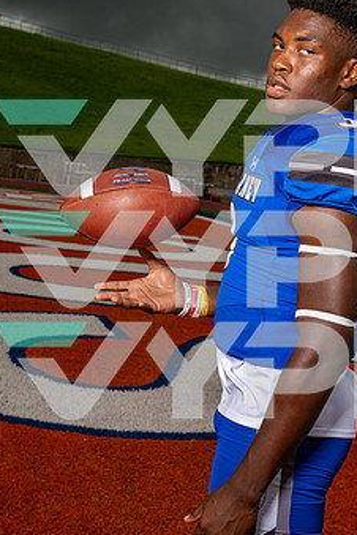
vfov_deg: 27.7
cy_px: 260
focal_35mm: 73
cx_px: 229
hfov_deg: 18.6
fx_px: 1086
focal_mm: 55
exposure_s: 1/250
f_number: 9
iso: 100
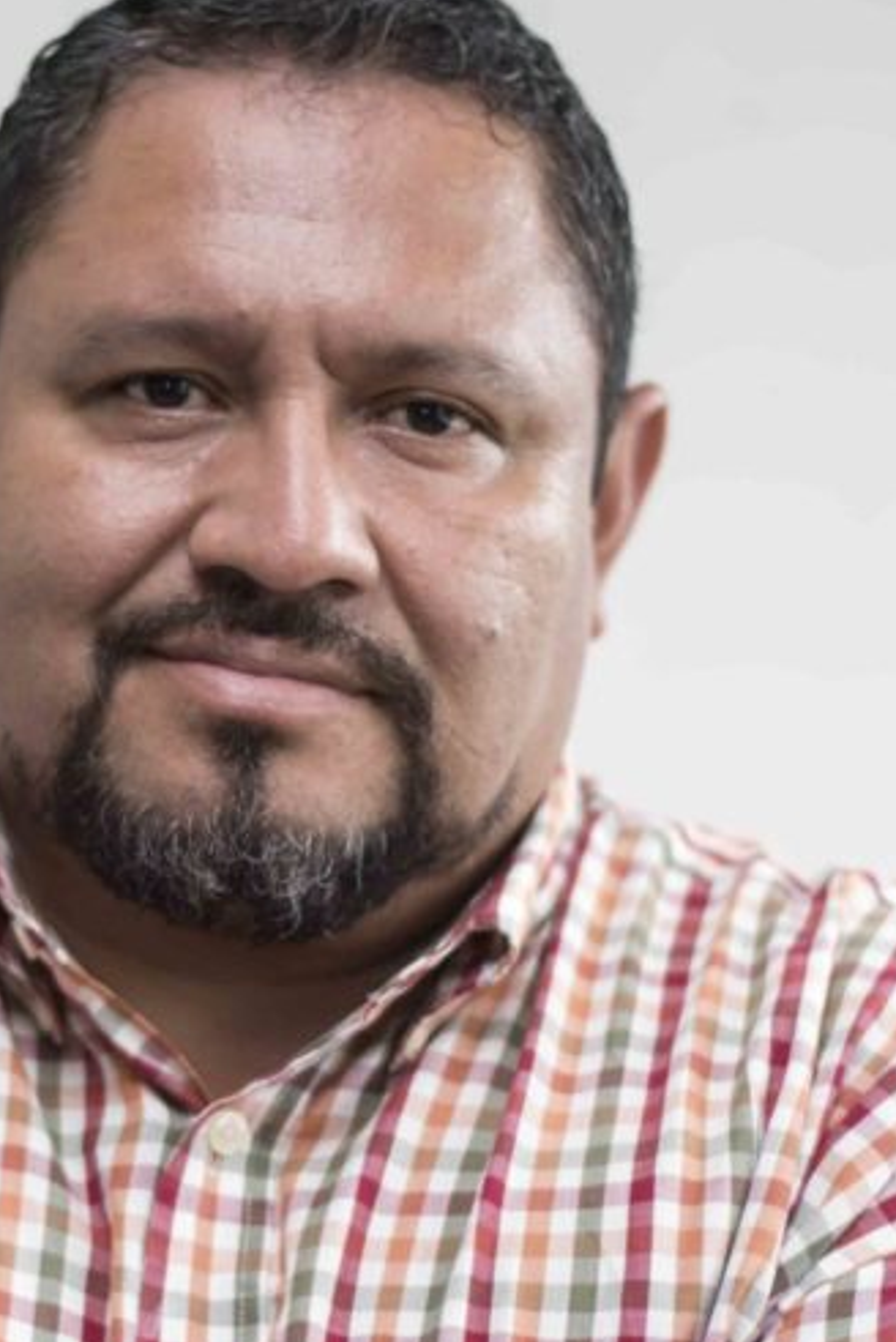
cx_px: 188
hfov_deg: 11.2
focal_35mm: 122
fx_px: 4548
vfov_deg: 16.7
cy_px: 962
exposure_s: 1/125
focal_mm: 50
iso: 50
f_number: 1.8
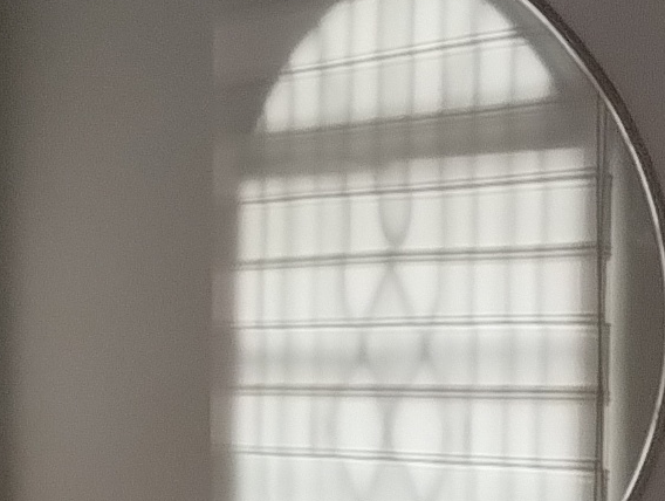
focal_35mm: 201
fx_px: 3868
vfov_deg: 7.3
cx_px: 1960
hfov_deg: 8.4
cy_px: 619
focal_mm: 4.27
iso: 284
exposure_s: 1/40
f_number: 1.8
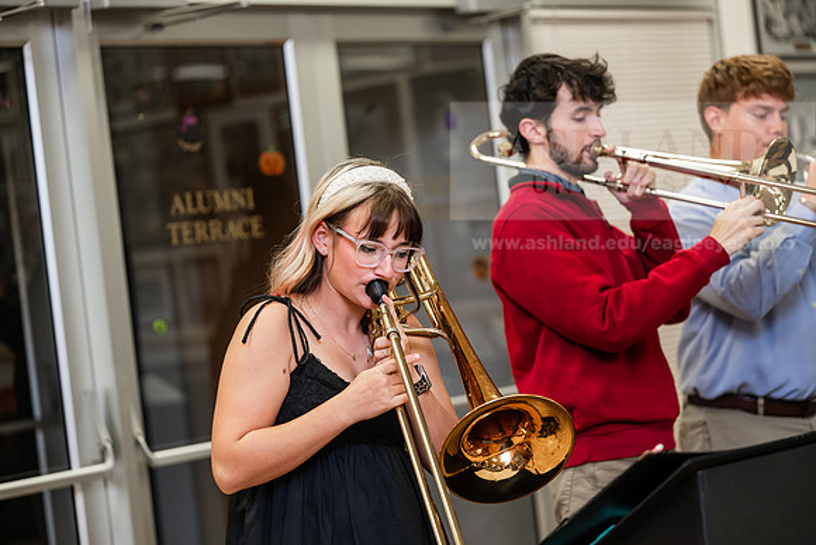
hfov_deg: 20.8
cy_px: 272
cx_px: 408
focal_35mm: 98
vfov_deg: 14.0
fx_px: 2222
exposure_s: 1/200
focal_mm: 98
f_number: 2.8
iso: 1000
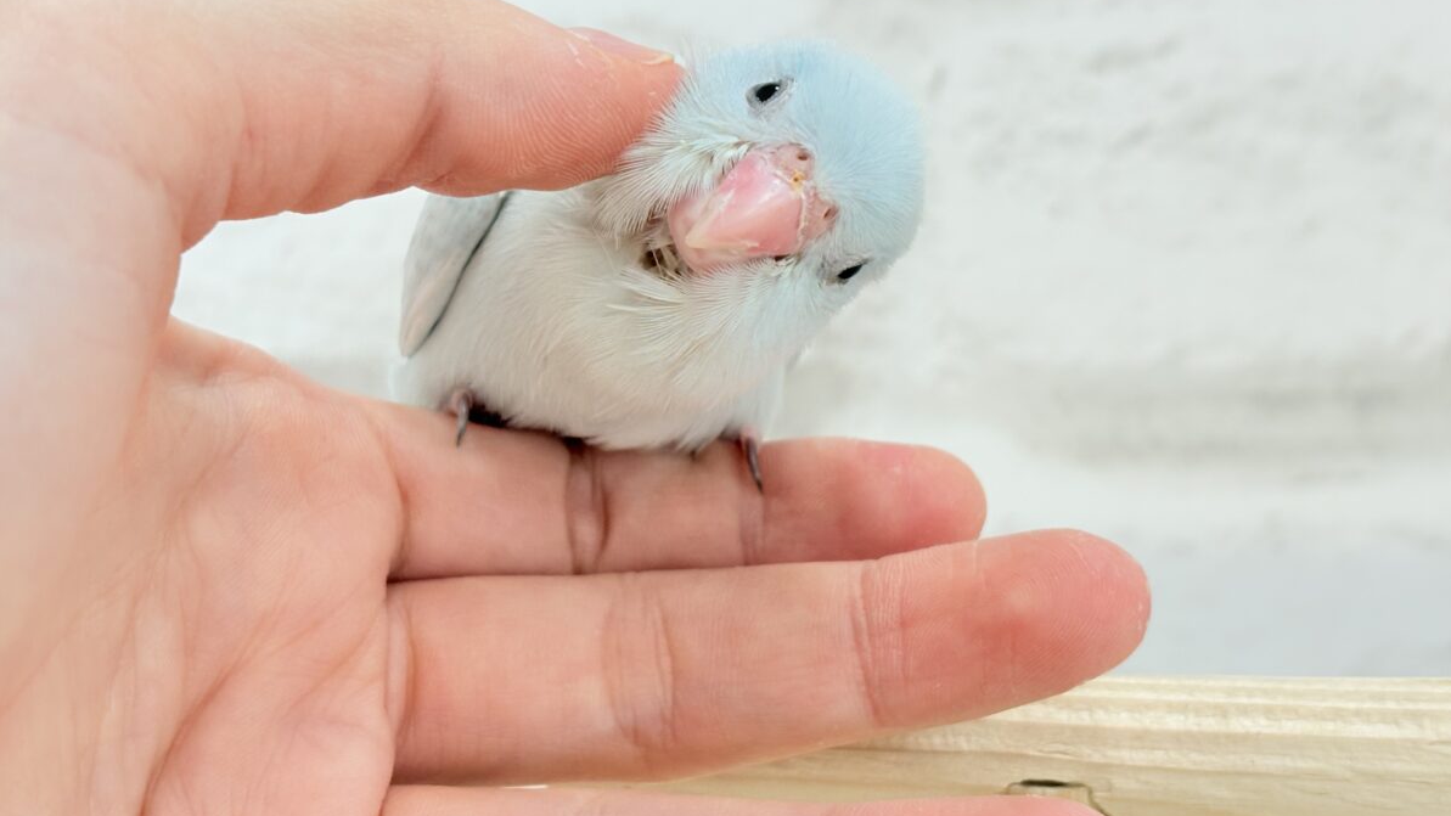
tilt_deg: -5.0
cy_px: 280
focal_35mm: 57
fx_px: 2193
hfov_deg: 36.6
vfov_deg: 21.0
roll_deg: +1.7
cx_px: 729
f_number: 1.6
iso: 80
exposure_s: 1/100
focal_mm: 5.96
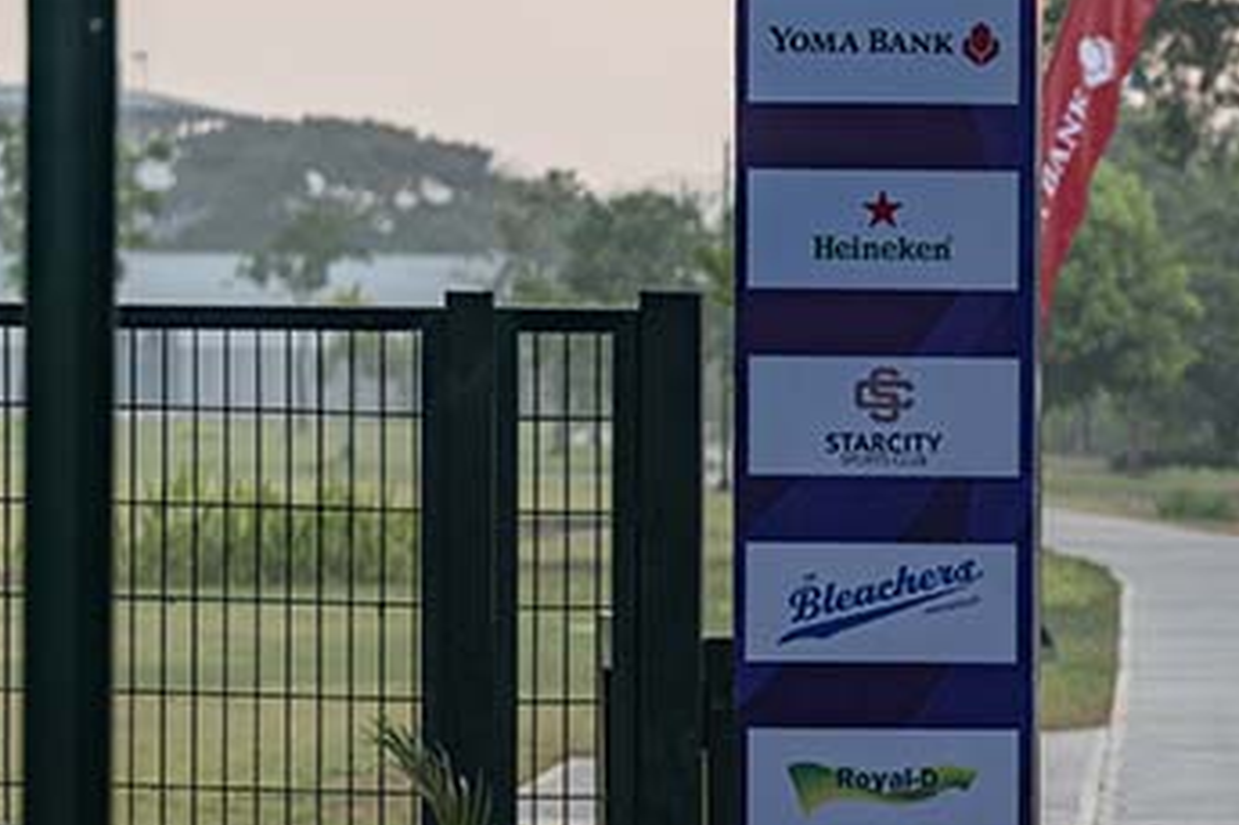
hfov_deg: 8.9
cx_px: 1704
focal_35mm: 226
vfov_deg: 6.1
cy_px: 594
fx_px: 7774
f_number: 2.8
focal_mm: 81
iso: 125
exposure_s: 1/200
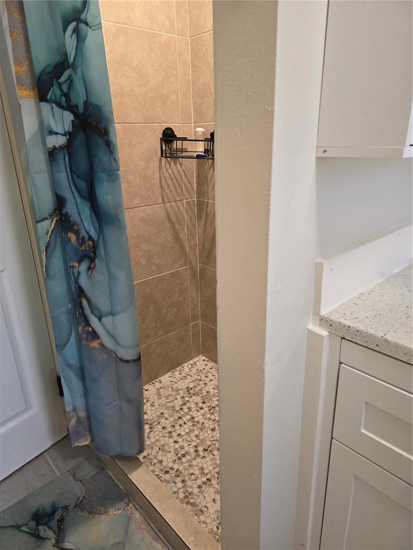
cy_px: 275
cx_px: 206
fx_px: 366
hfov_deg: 58.9
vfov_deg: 73.9
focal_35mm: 23
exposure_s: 1/120
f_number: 1.7
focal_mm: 6.3
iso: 500
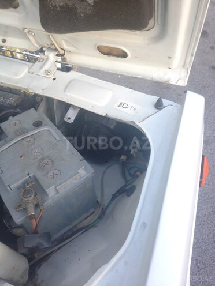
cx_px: 108
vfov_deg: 55.4
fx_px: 273
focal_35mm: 33
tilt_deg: -54.7
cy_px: 143
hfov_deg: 42.9
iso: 50
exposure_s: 1/30
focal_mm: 4.12
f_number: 2.4
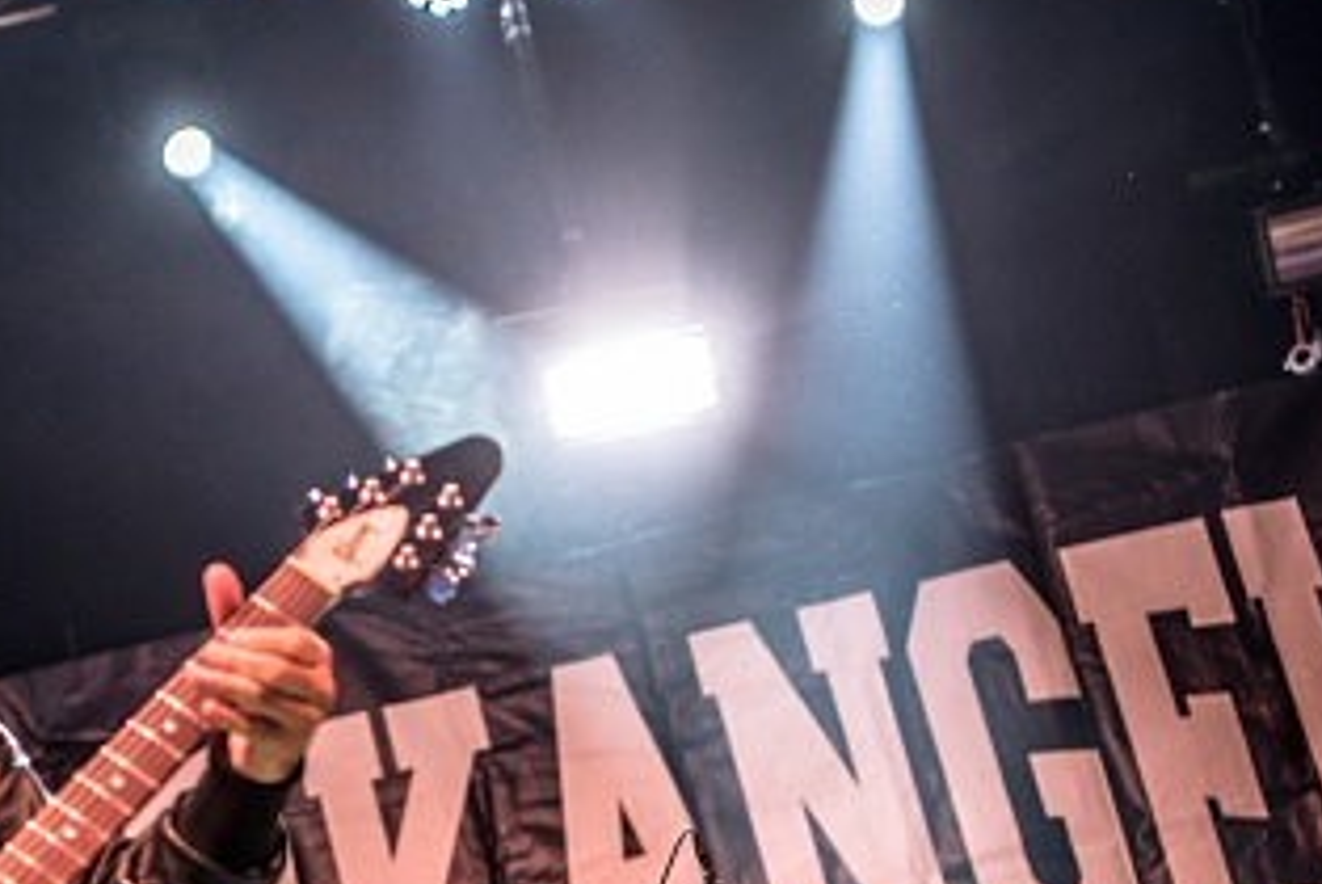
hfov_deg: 18.5
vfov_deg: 12.4
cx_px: 400
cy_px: 815
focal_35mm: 110
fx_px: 4043
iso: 800
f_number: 2.8
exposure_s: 1/100
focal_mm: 48
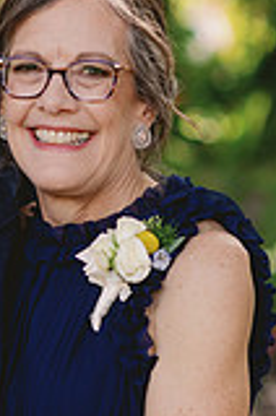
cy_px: 200
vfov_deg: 8.6
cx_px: -95
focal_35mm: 239
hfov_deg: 5.7
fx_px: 2760
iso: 80
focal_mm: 85
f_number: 2.5
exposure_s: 1/320
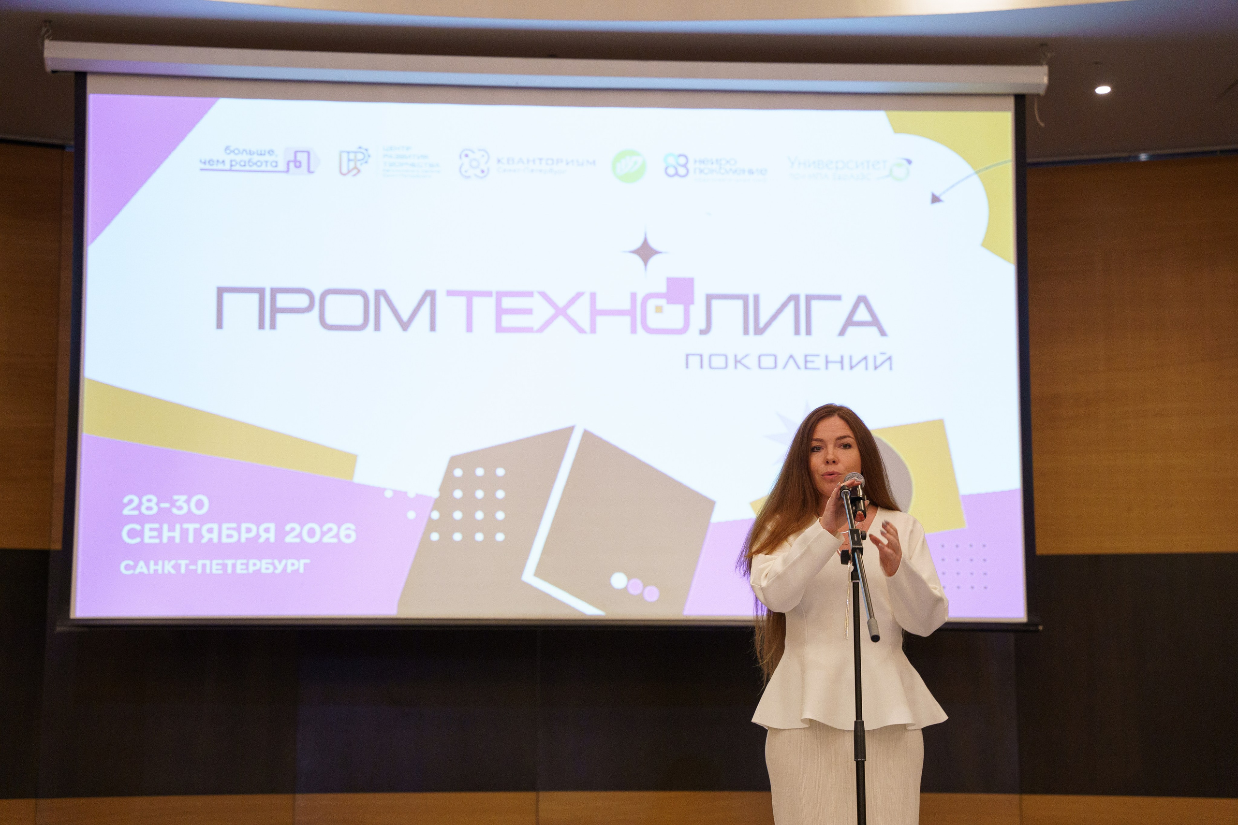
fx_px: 2407
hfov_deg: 28.8
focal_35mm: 70
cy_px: 412
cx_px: 619
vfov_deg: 19.5
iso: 4000
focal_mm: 70
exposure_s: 1/160
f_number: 3.5
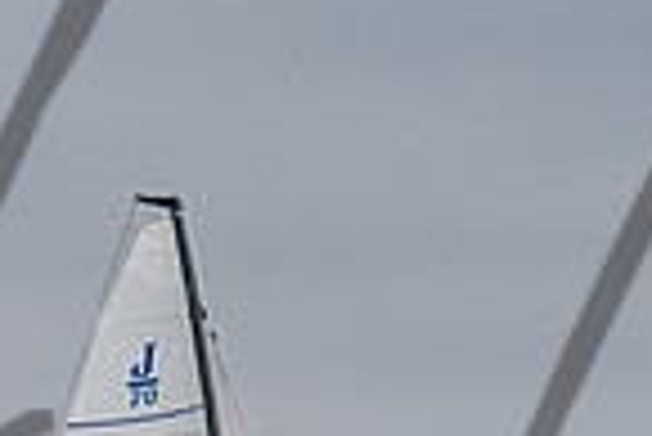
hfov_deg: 2.0
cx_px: 344
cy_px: 855
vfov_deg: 1.3
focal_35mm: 1053
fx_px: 19090
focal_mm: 200
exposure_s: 1/640
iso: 160
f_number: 6.3
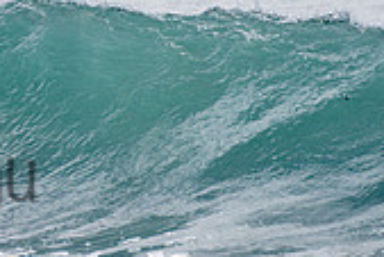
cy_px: 50
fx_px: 22419
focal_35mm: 2100
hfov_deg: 1.0
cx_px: -208
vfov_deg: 0.7
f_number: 6.3
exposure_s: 1/2000
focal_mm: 500
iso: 64
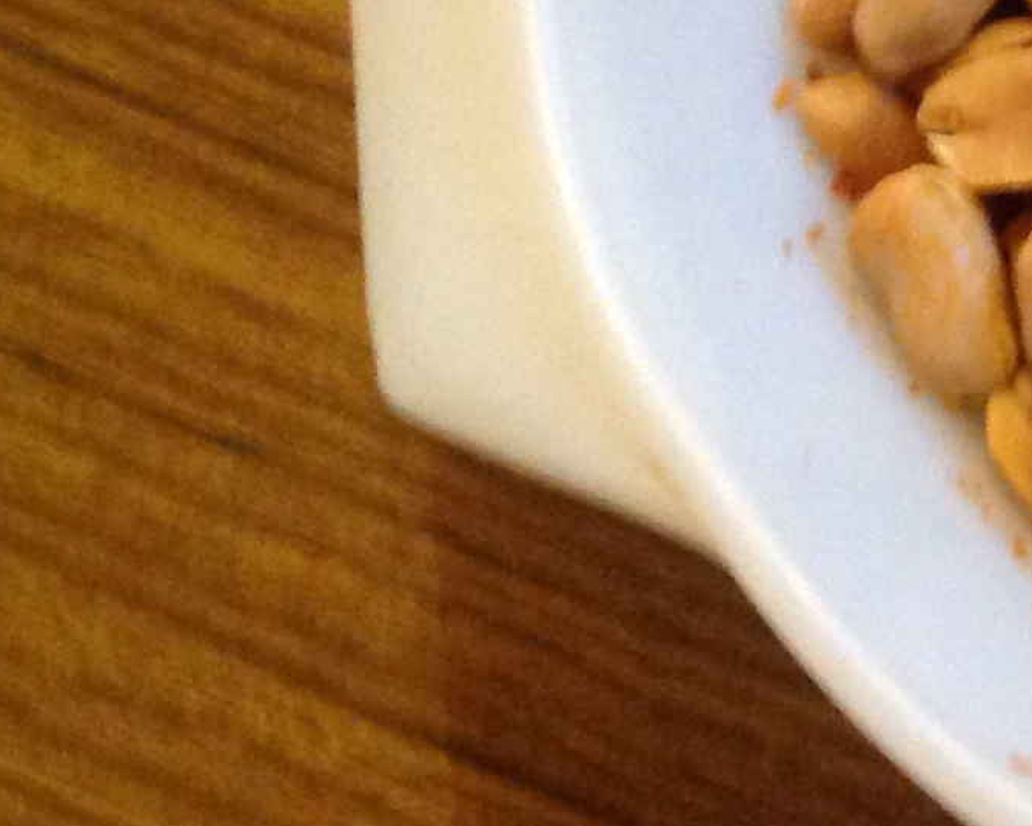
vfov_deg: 11.5
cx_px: 1930
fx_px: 4032
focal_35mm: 132
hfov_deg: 13.0
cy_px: -39
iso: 320
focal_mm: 4.28
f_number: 2.4
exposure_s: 1/15
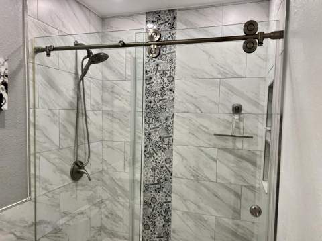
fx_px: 242
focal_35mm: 26
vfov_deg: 53.0
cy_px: 120
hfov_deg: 67.4
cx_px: 161
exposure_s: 1/120
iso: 50
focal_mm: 5.7
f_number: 1.5
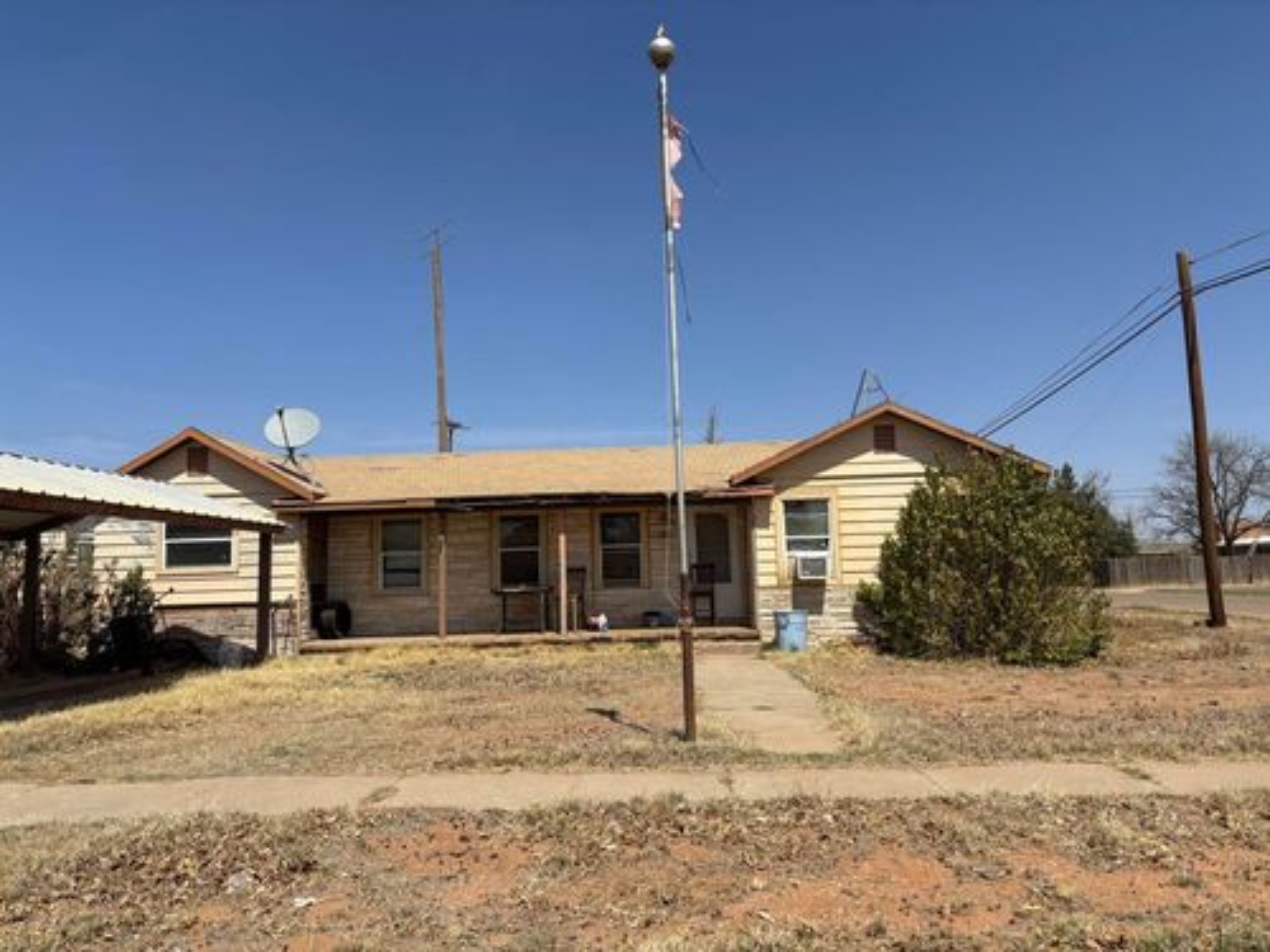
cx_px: 635
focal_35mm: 26
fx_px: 954
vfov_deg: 53.1
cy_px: 476
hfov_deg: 67.3
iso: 50
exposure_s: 1/5076
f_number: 1.6
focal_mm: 5.96
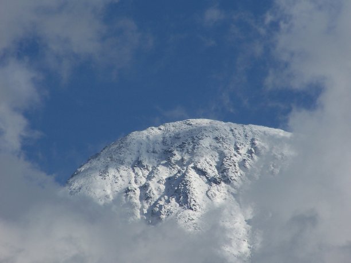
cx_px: 176
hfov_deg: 5.2
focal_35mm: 380
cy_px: 132
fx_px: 3853
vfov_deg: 3.9
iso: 80
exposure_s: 1/640
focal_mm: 63
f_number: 7.1
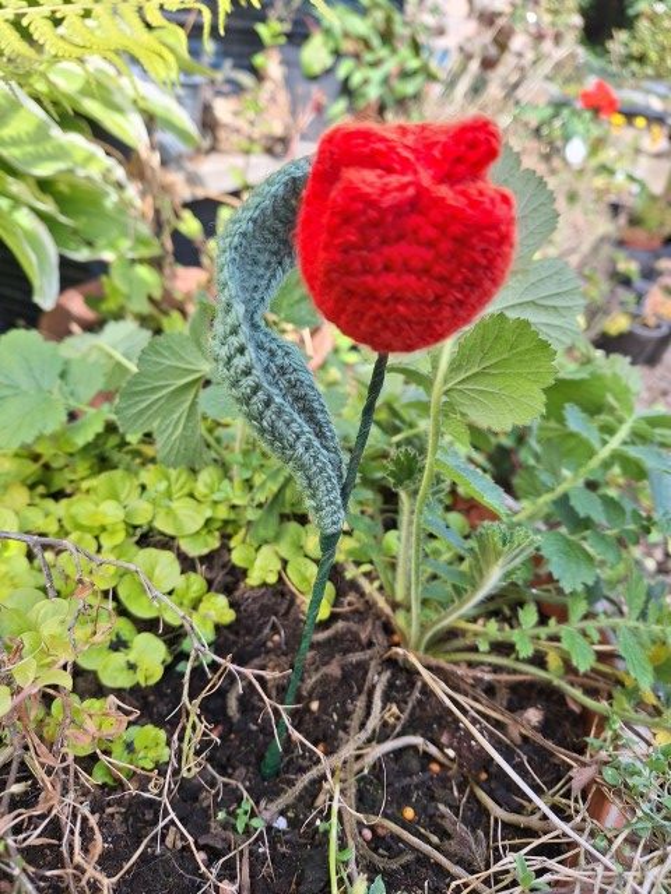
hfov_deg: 58.9
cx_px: 336
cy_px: 447
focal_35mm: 23
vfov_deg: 73.9
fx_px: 594
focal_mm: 5.54
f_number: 1.8
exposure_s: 1/461
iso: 40
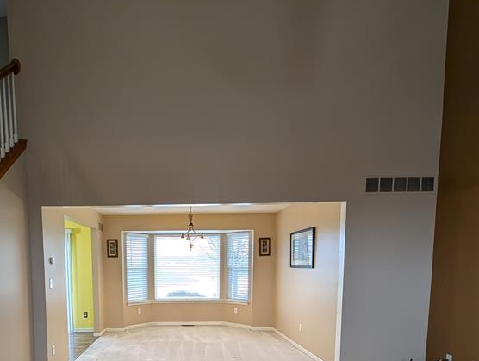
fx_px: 305
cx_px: 178
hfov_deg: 74.9
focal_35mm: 22
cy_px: 295
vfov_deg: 56.3
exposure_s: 1/24
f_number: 1.95
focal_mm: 2.23
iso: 57
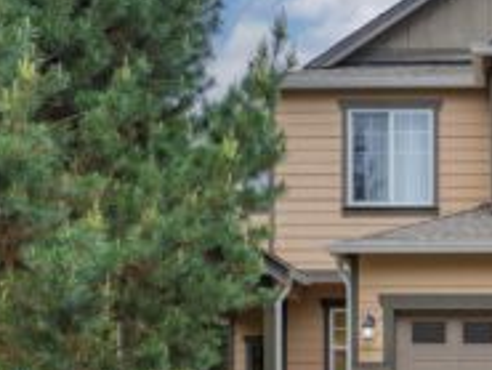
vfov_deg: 28.0
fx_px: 740
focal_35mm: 52
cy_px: 212
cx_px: 521
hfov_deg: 32.9
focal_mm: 17
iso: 320
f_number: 9
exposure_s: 1/100
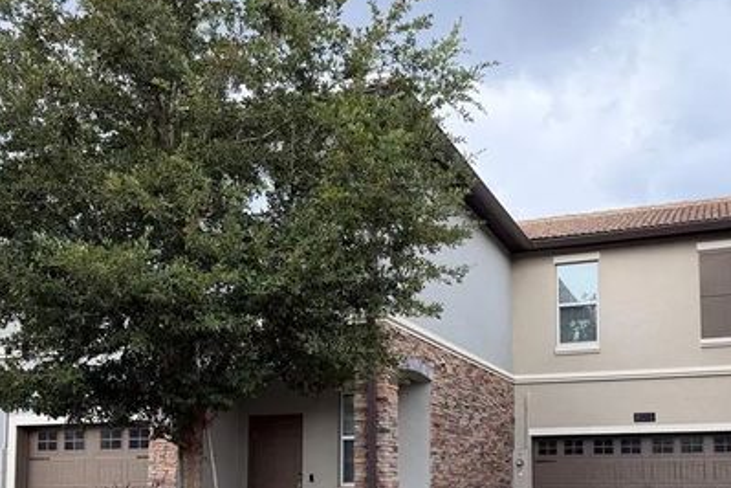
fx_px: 812
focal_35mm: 40
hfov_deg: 48.0
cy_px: 413
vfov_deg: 32.2
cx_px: 454
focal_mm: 6.76
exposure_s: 1/671
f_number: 1.78
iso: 100
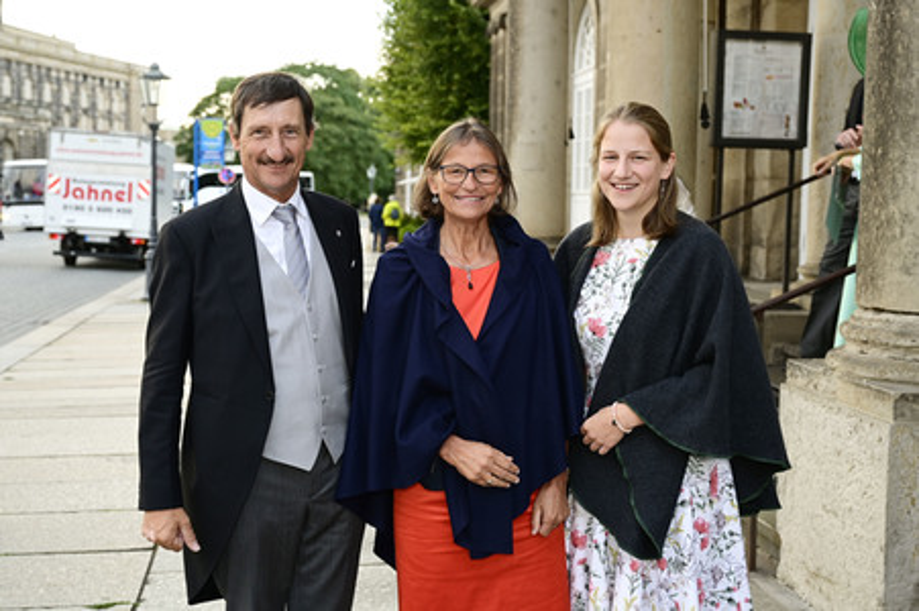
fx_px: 995
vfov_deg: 34.2
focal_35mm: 39
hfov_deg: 49.6
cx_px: 460
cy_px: 306
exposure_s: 1/160
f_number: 4
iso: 400
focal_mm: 39
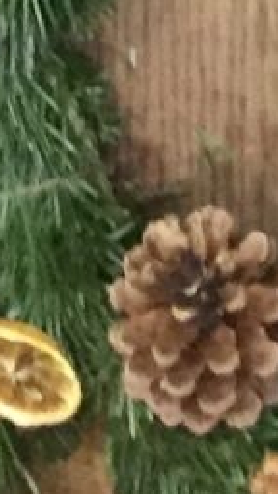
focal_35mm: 237
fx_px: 3106
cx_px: 102
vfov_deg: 7.4
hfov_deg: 5.1
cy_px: -1223
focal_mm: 4.15
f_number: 2.2
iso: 250
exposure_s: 1/17
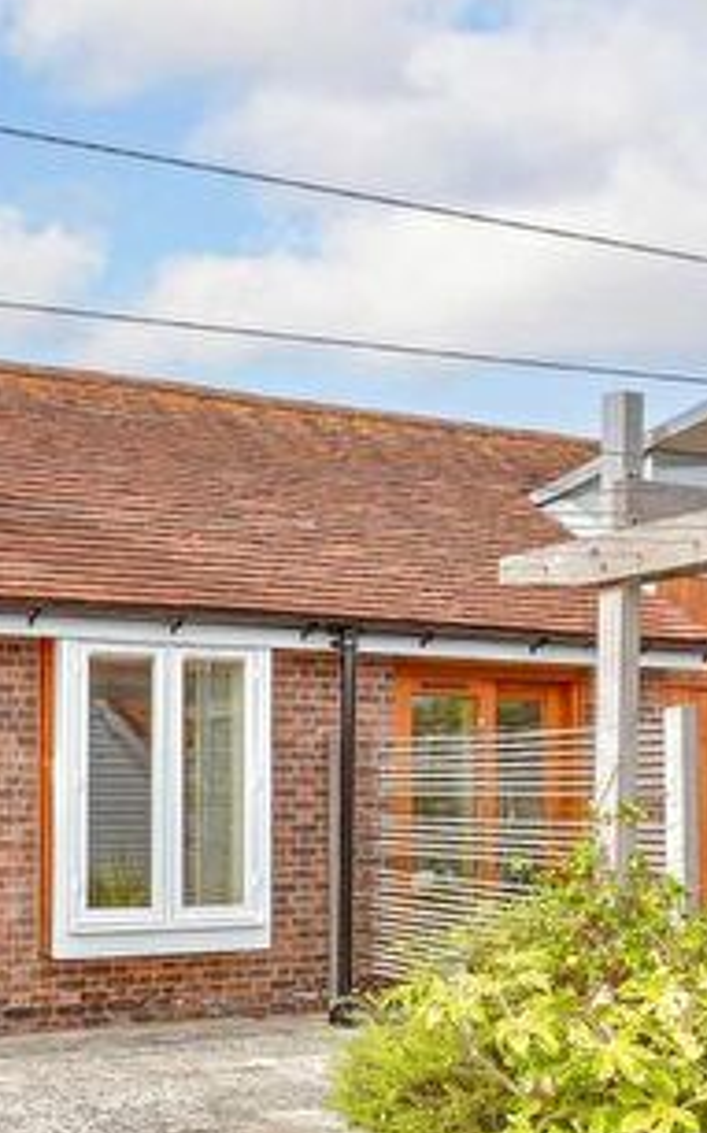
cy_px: 742
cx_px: -100
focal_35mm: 35
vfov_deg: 54.4
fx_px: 1080
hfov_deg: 31.5
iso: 160
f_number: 8
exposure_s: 1/160
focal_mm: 10
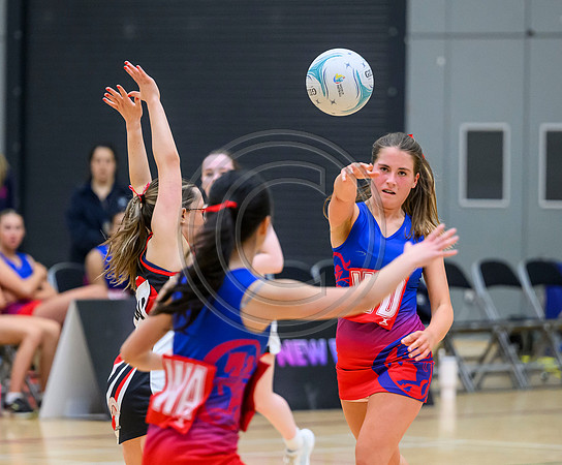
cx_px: 293
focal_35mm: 290
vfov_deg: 5.4
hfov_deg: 6.6
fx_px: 4895
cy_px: 260
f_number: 3.2
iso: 5000
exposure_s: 1/1250
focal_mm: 170
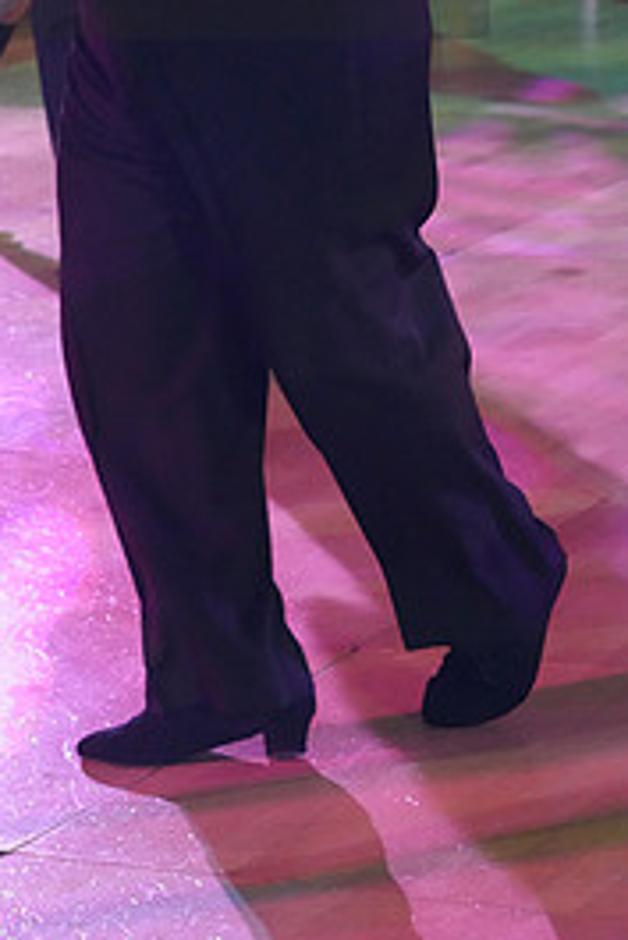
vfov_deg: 11.6
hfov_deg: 7.8
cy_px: -78
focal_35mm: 175
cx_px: 2
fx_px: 4573
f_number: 6.3
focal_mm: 80
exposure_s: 1/250
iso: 10000
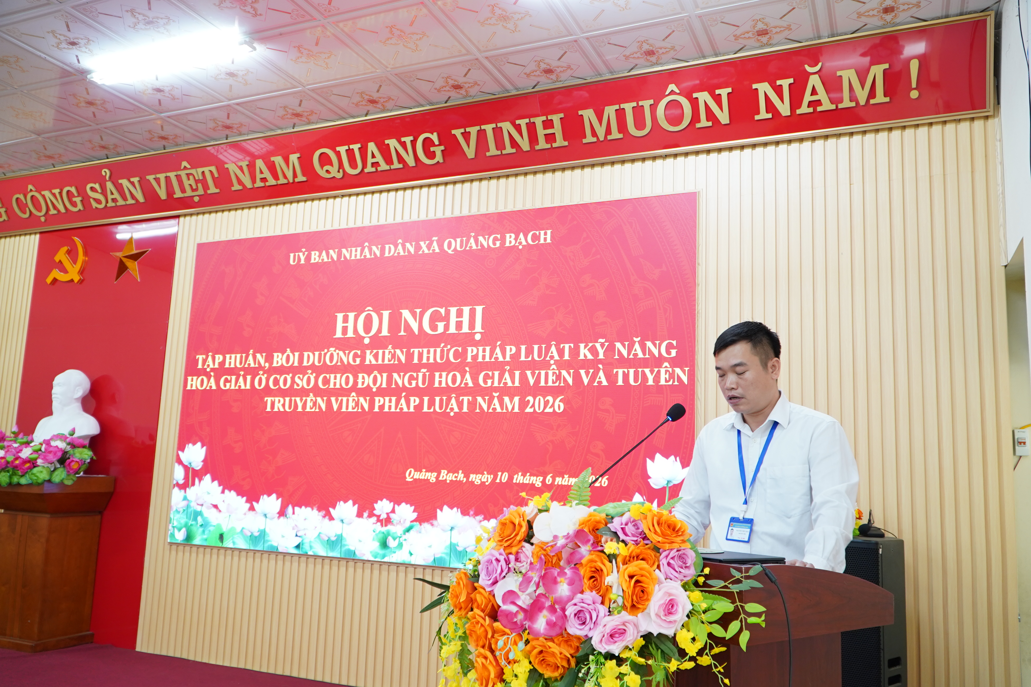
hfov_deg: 67.4
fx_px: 773
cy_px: 344
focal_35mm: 27
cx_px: 516
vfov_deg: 47.9
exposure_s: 1/30
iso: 500
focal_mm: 18
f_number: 4
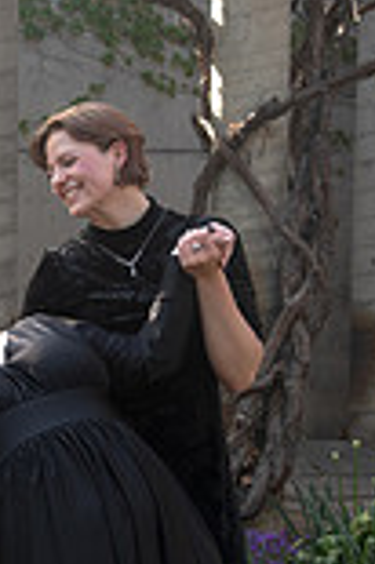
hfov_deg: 10.7
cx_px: 69
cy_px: 335
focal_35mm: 128
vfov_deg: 16.0
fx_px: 2004
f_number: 6.3
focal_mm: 44
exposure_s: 1/125
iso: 250
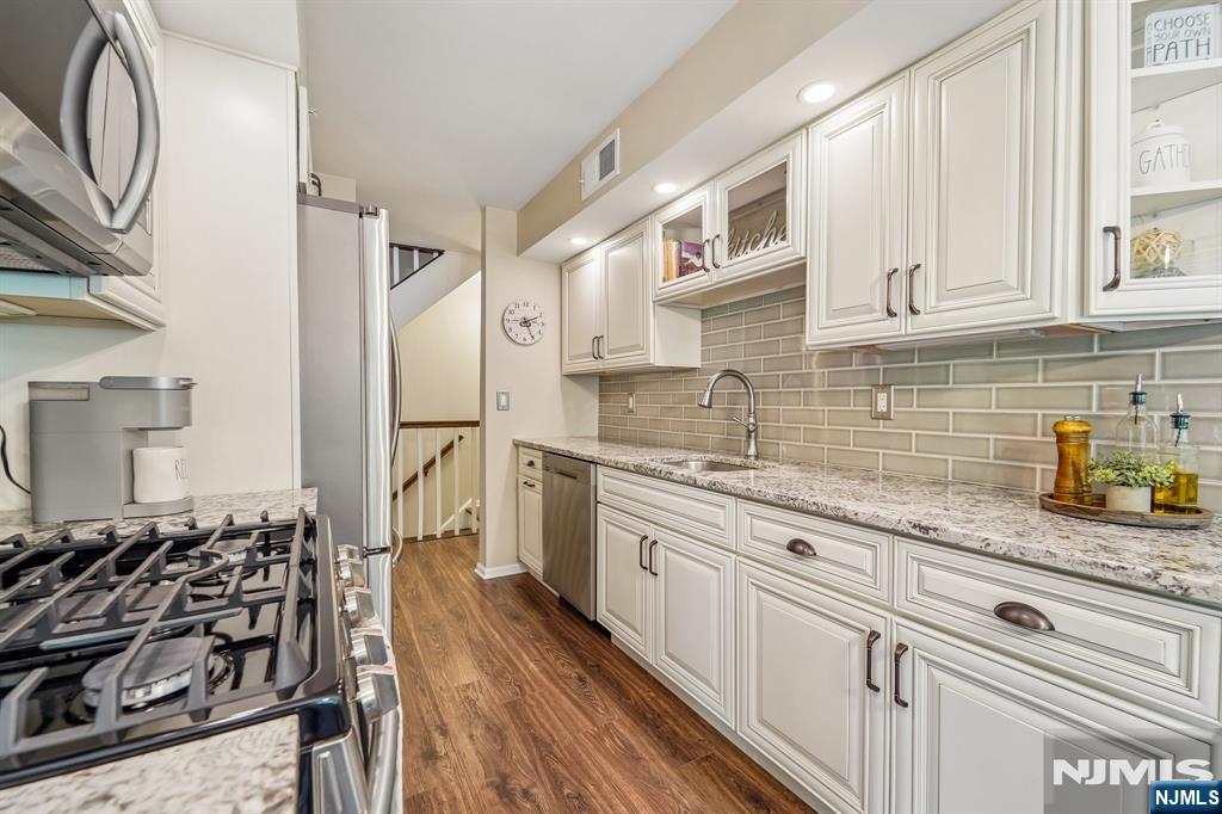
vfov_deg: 81.2
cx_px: 611
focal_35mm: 14
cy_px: 407
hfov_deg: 104.3
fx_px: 475
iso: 400
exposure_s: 1/4
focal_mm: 14
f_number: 8
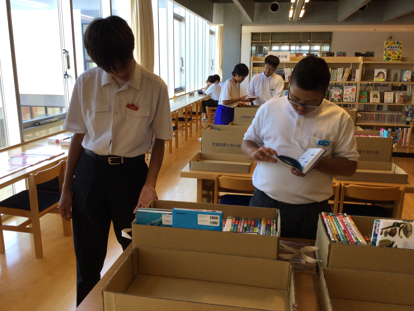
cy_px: 156
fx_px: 371
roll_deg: +0.1
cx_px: 207
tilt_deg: -17.0
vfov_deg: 45.4
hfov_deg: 58.4
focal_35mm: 31
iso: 50
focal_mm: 3.3
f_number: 2.4
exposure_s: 1/120
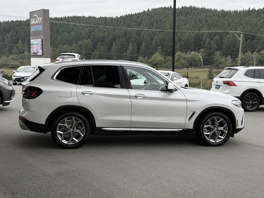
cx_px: 132
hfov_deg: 39.7
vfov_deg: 30.3
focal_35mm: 48
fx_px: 366
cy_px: 99
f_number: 1.78
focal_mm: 6.76
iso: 64
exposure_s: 1/549
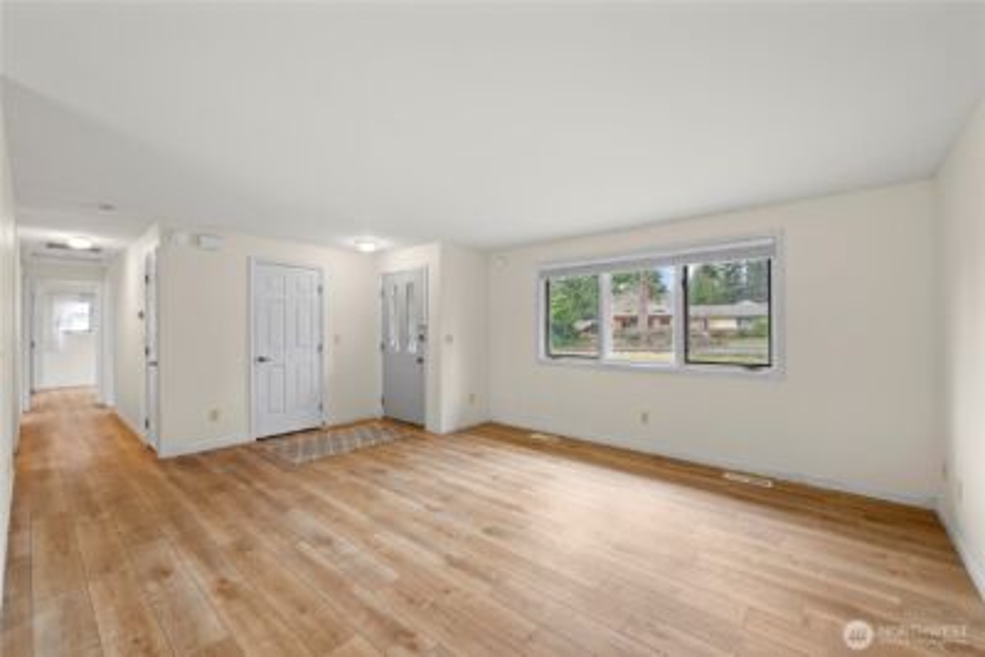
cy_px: 328
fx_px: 383
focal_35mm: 14
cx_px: 492
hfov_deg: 104.2
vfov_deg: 81.3
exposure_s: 1/1.25
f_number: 9
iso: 200
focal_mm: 14
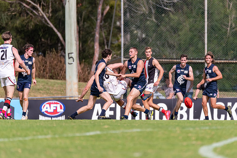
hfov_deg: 3.2
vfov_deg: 2.2
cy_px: 69
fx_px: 4203
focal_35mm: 638
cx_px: 135
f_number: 6.3
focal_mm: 550
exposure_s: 1/3200
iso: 800
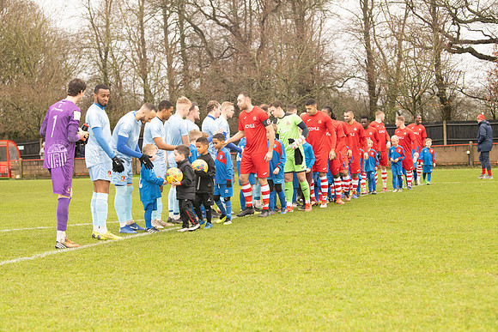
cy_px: 166
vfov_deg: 18.2
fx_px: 1038
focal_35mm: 75
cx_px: 249
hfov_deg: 27.0
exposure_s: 1/250
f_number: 5
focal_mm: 75
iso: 2000
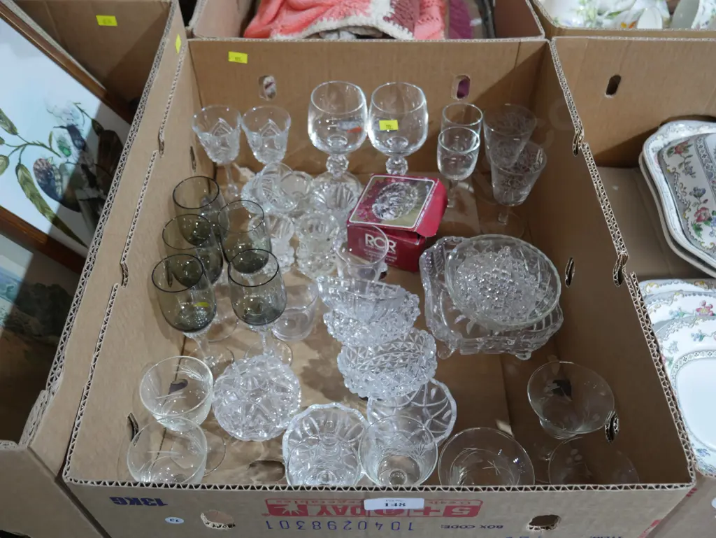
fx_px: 662
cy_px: 269
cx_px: 358
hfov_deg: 56.8
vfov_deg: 44.2
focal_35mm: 32
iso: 800
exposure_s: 1/60
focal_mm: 16
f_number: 3.6
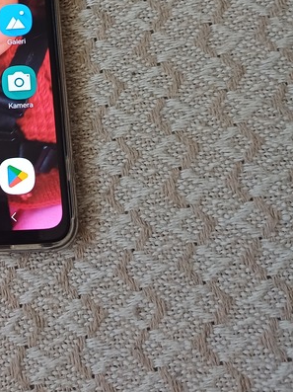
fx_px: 656
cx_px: -44
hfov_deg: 23.4
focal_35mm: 58
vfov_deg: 32.0
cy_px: 58
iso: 200
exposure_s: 1/50
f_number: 1.8
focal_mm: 4.65
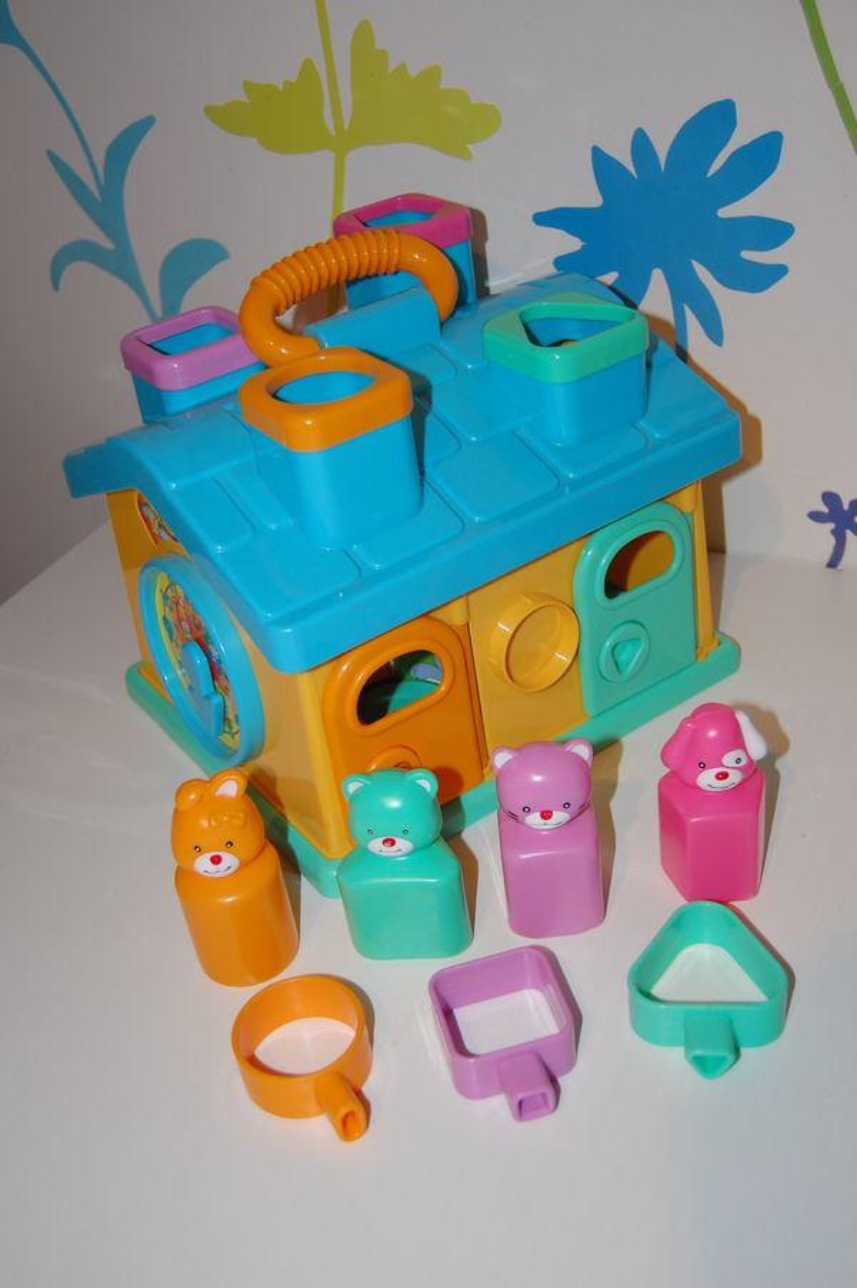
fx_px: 1395
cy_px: 644
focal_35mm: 39
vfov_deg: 49.6
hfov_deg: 34.2
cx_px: 428
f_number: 4
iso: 400
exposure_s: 1/60
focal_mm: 26
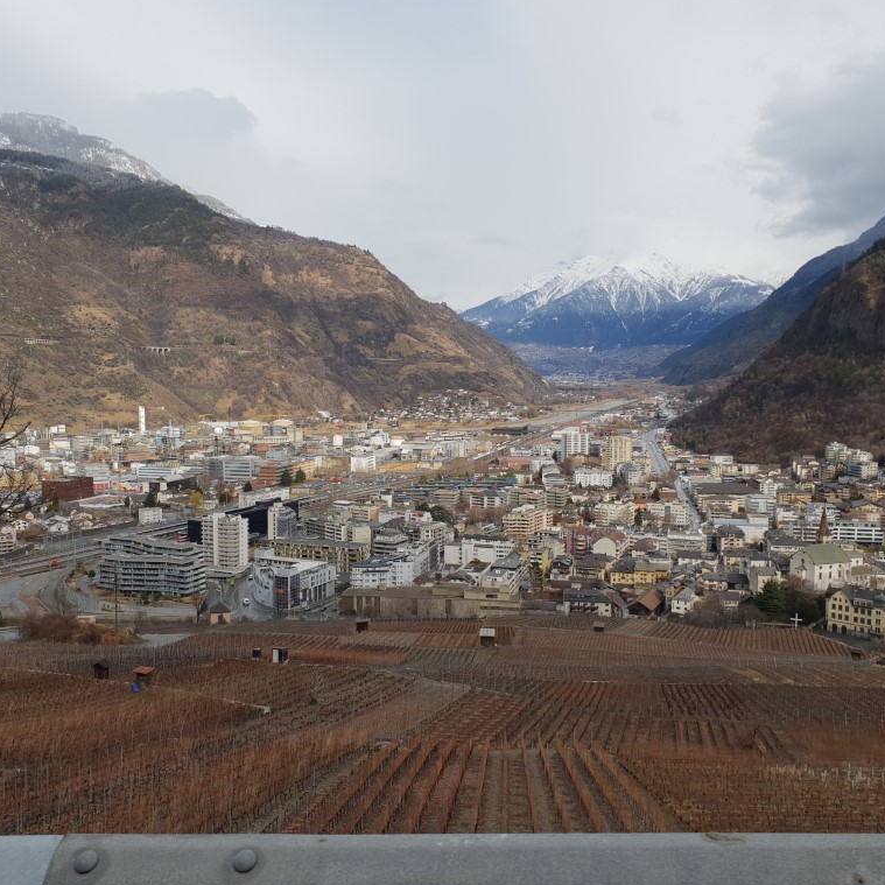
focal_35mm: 31
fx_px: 897
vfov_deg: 52.5
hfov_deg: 52.5
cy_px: 441
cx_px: 422
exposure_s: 1/1325
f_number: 2.4
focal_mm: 4.3
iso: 50
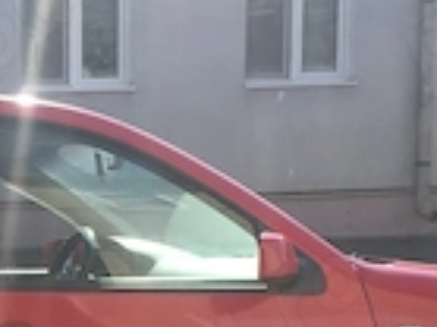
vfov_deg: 11.5
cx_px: -60
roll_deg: +2.3
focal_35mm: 125
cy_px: 437
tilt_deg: -13.3
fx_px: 1577
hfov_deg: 15.3
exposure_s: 1/845
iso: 25
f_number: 2.2
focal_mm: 4.15
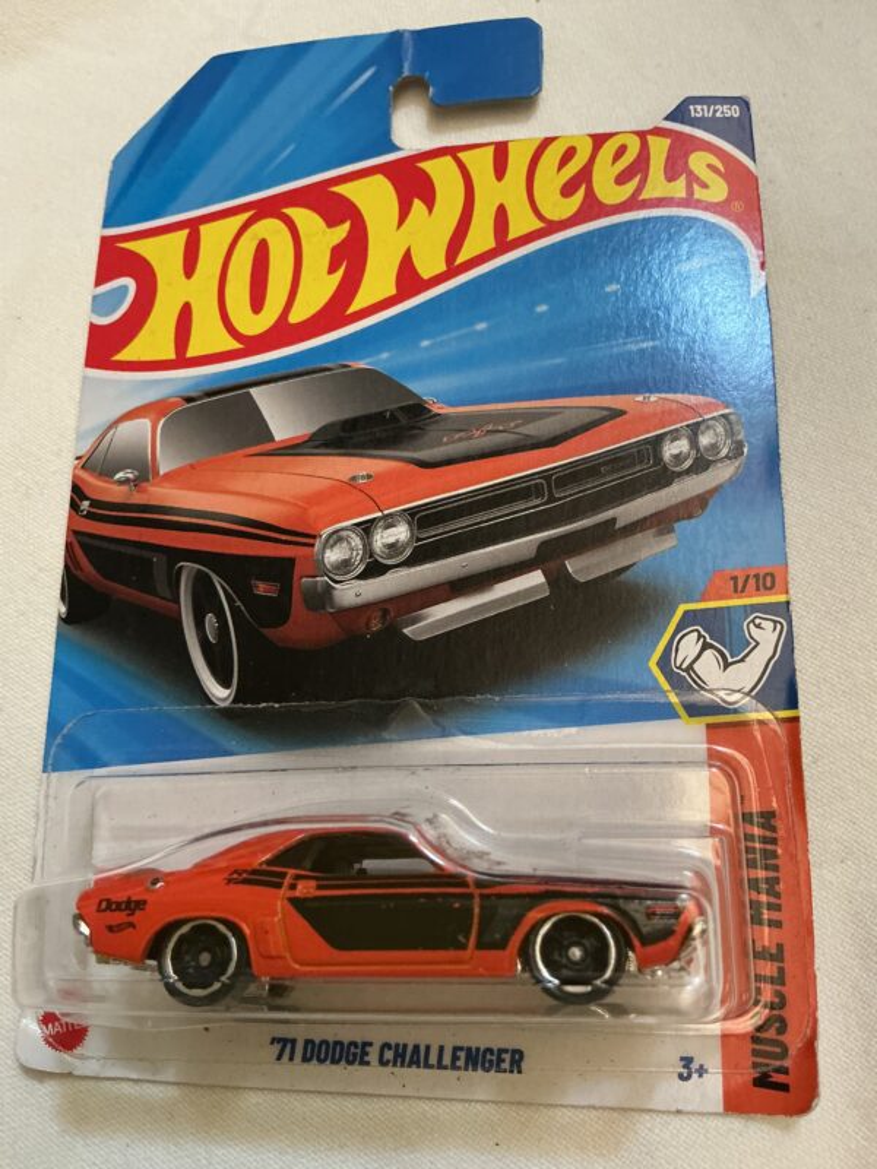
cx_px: 438
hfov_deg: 48.2
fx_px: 980
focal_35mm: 29
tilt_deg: -63.2
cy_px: 584
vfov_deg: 61.7
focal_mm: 3
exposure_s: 1/60
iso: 250
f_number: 1.8
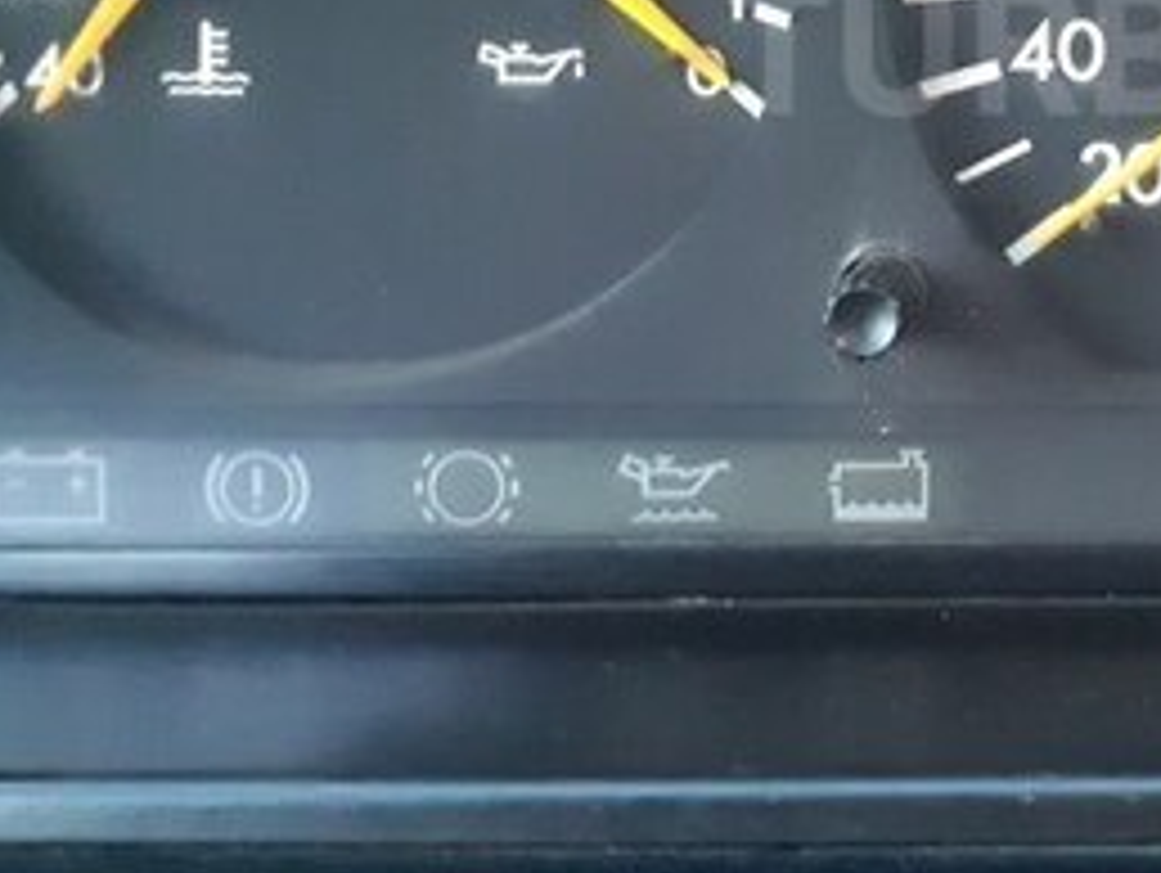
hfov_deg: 26.5
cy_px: 47
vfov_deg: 20.8
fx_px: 2316
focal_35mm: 69
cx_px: 1188
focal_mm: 3.6
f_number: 1.9
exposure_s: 1/10
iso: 2000
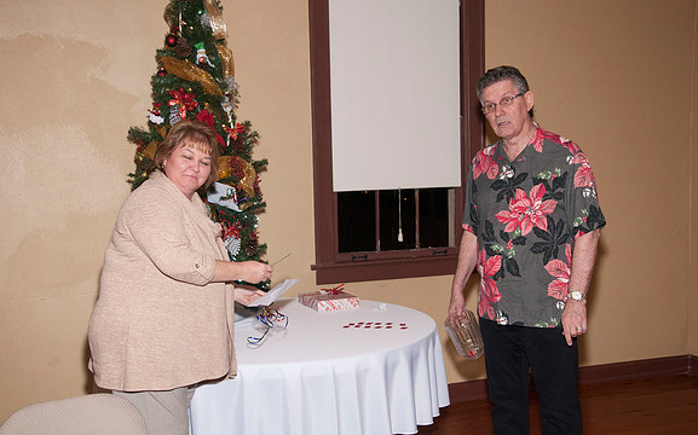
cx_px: 348
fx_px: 818
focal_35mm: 43
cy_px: 208
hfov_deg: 46.2
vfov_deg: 29.8
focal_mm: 28
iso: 800
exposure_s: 1/80
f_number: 5.6
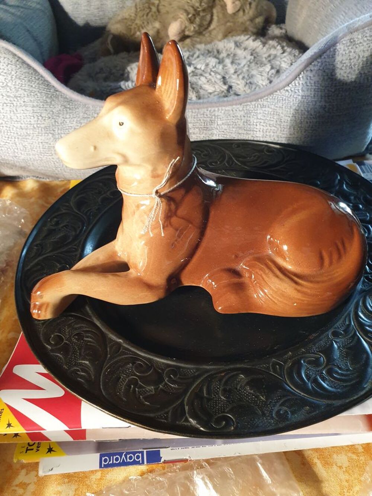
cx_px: 186
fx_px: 372
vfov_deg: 67.3
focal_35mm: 26
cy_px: 248
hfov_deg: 53.1
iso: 320
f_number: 2.4
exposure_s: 1/33
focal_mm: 4.3
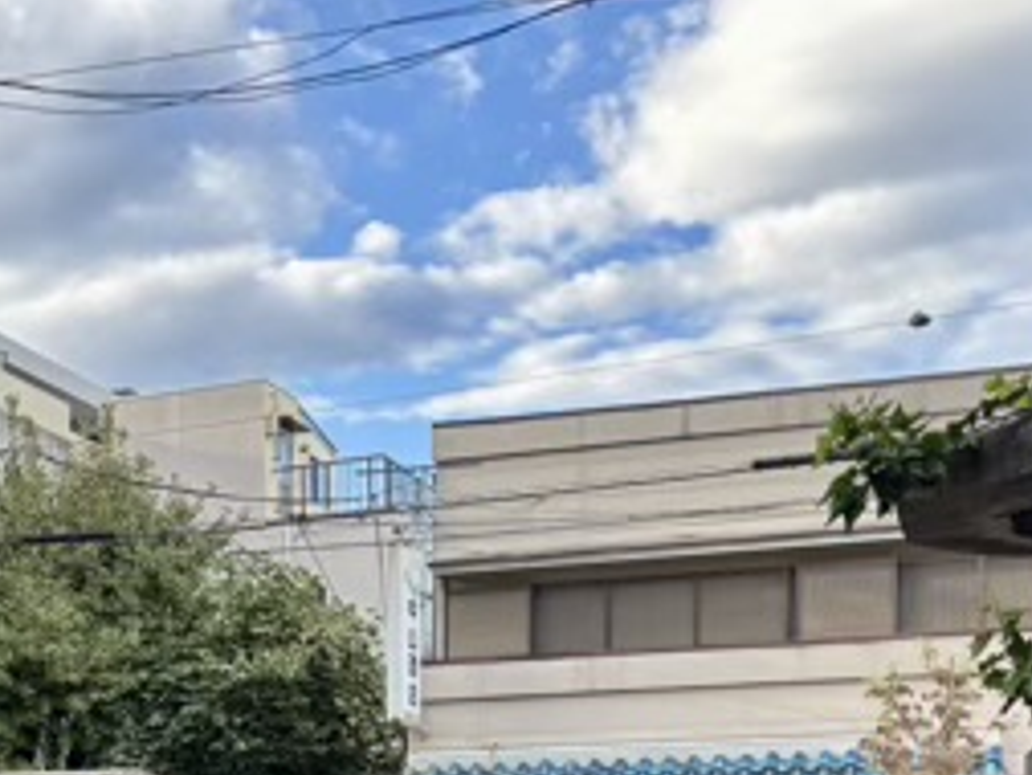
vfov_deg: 19.5
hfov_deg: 26.6
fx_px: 2148
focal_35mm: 72
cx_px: 228
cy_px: 867
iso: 50
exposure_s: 1/413
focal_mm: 5.96
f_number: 1.6
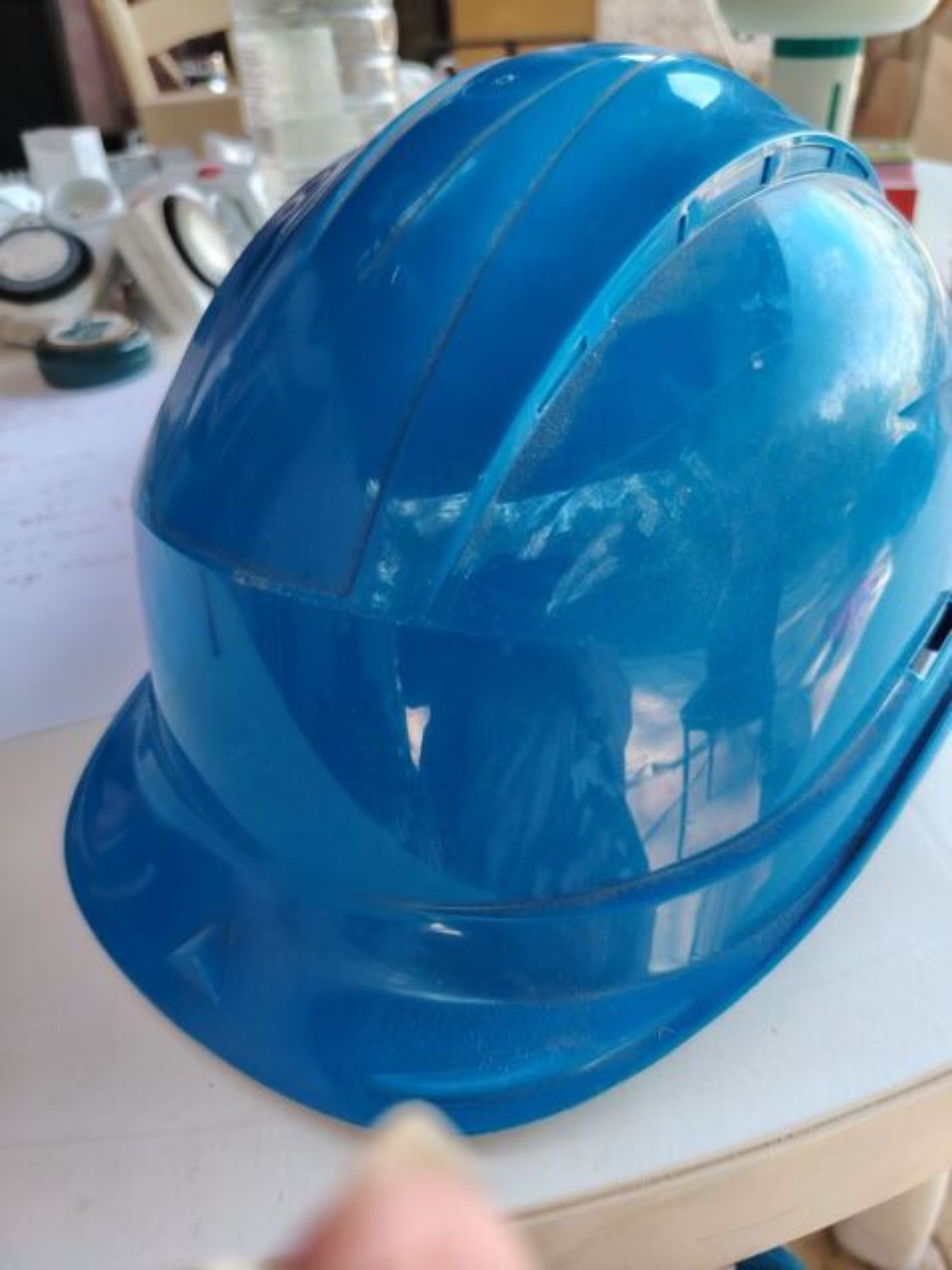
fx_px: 880
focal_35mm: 24
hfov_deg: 56.8
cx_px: 476
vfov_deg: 71.6
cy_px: 635
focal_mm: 5.25
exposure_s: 1/50
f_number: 1.75
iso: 163
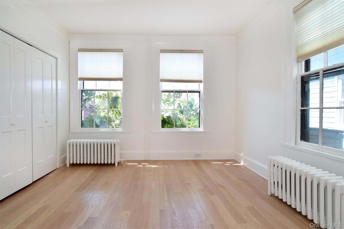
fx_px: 158
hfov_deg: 95.0
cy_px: 114
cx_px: 172
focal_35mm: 16
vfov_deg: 72.0
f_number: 11
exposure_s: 1/50
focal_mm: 11
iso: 640
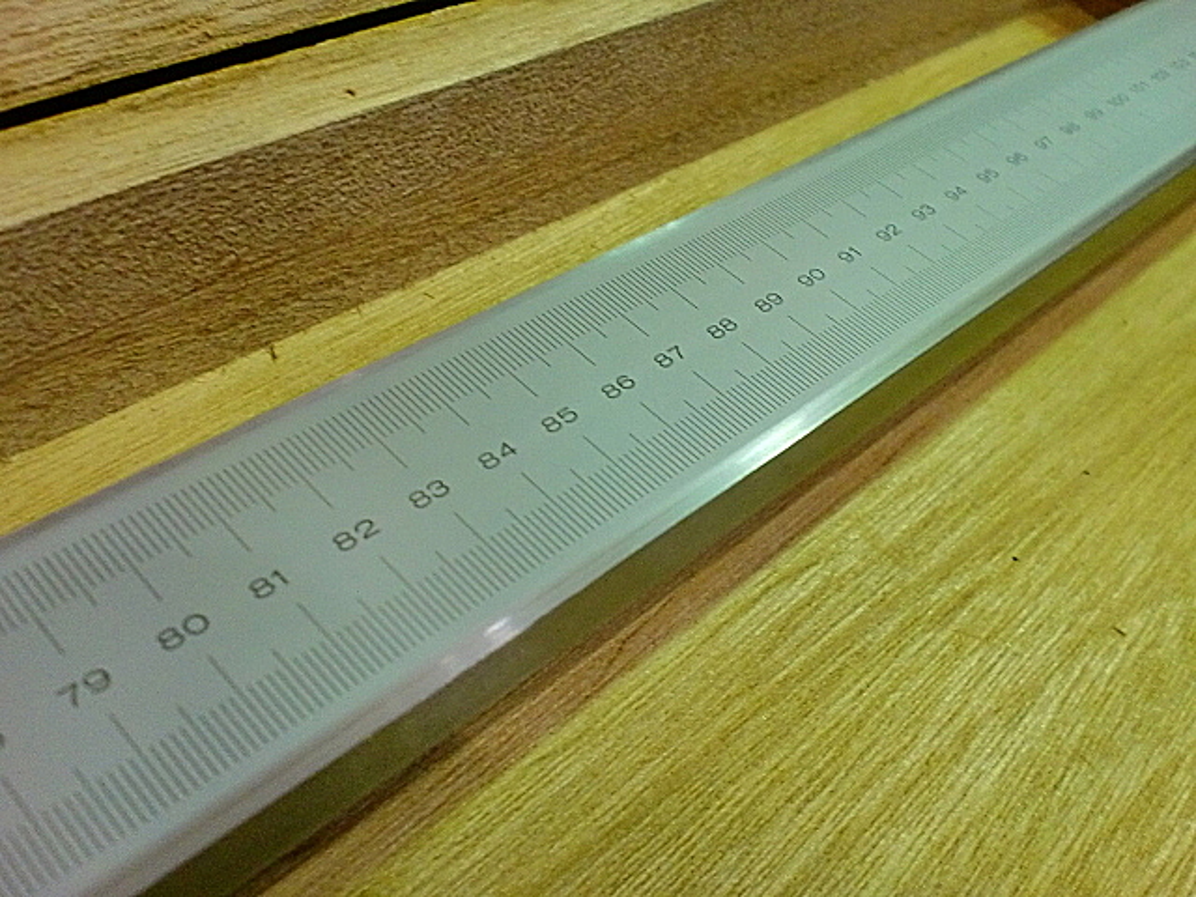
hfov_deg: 52.6
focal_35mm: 35
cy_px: 448
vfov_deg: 40.7
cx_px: 598
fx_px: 1209
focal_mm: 6.3
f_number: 3.1
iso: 400
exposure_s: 1/60
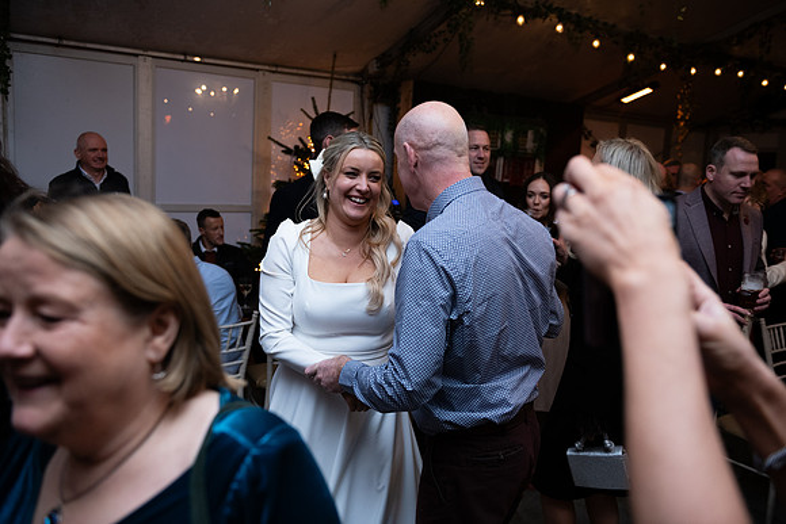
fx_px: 677
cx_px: 393
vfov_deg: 42.3
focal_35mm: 31
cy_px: 262
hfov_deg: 60.3
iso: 800
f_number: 3.5
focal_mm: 31
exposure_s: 1/160
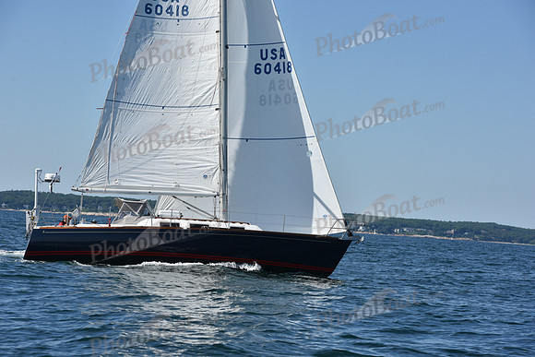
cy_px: 178
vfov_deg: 11.2
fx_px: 1813
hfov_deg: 16.8
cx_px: 268
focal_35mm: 122
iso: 250
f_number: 9
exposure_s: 1/1250
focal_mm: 122
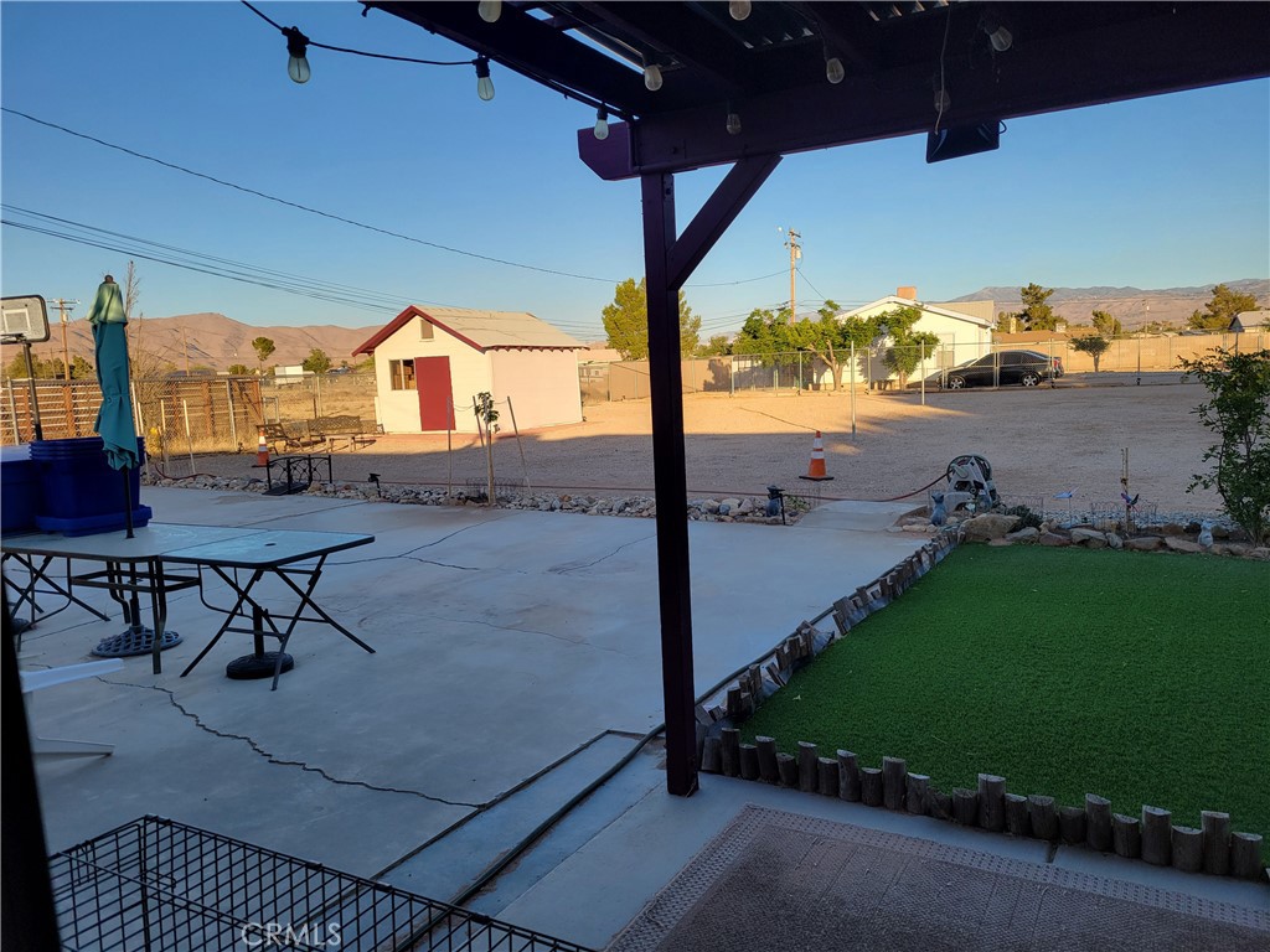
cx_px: 635
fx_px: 954
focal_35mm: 26
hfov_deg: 67.3
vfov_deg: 53.1
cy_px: 476
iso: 40
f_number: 1.8
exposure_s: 1/868
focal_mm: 5.4
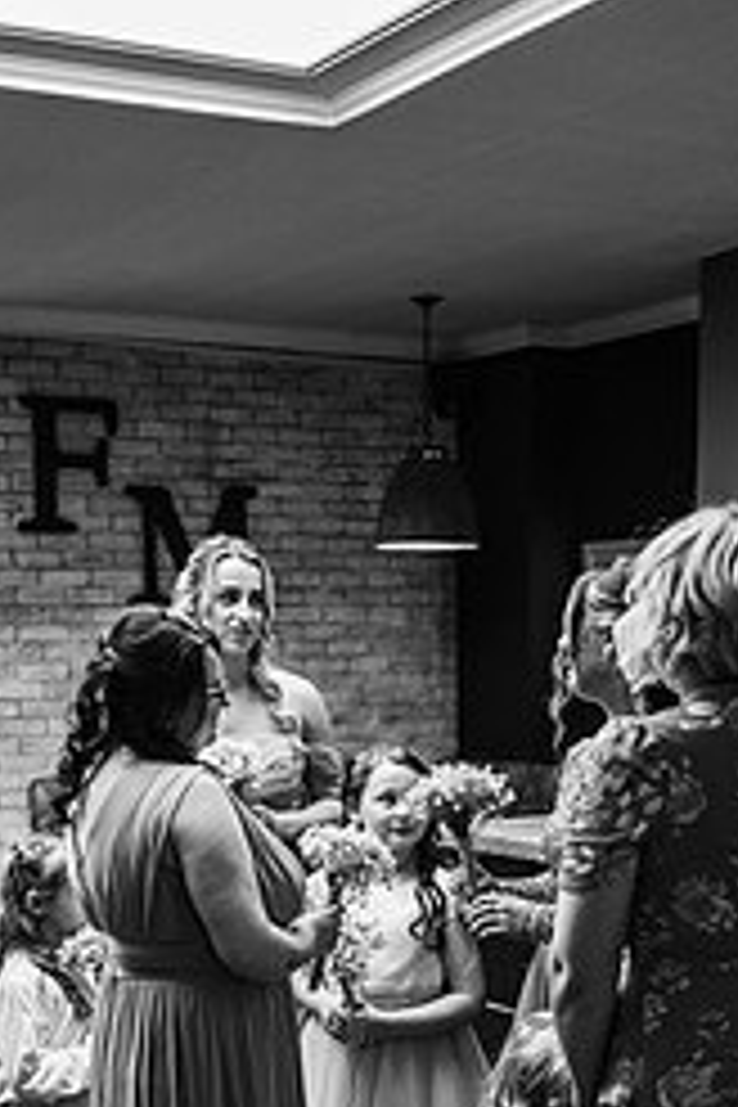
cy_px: 963
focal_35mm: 64
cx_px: 362
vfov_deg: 30.3
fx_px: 1968
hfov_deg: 21.2
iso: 500
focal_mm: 35
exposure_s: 1/200
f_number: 1.8
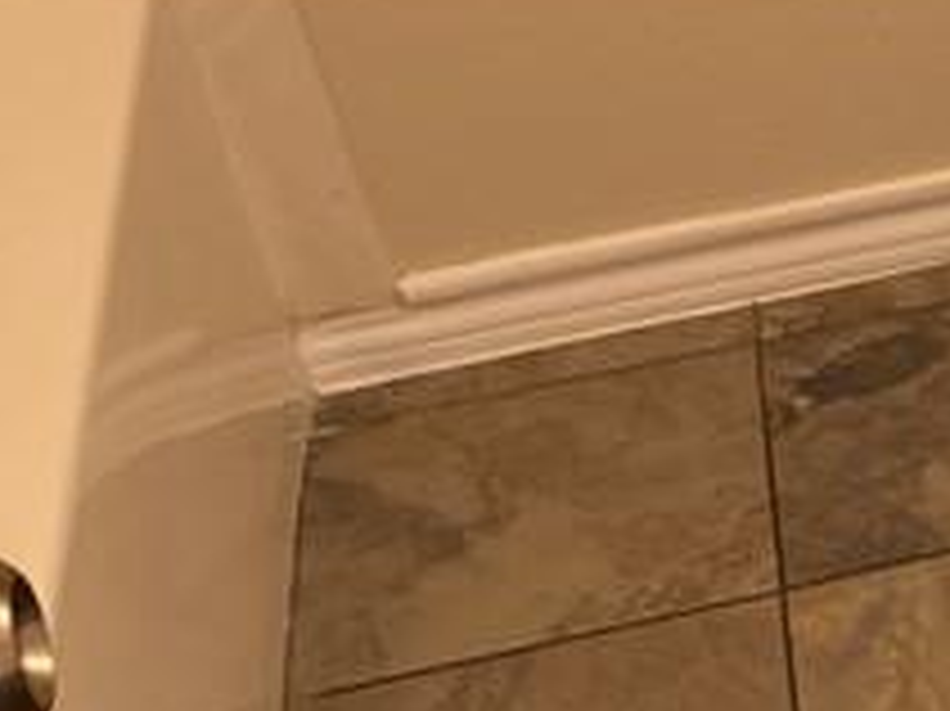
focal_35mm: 126
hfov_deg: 13.6
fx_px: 3456
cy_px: 369
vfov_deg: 11.8
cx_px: 1832
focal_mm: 4.25
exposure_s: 1/120
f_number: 1.8
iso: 100
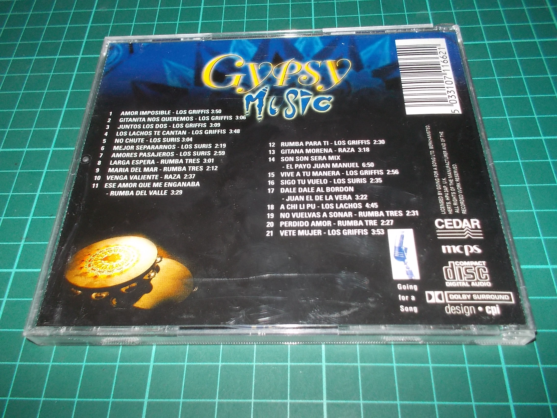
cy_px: 209
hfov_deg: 61.7
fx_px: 467
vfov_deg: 48.2
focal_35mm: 29
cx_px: 278
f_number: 3.3
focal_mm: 4.1
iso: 200
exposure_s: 1/30
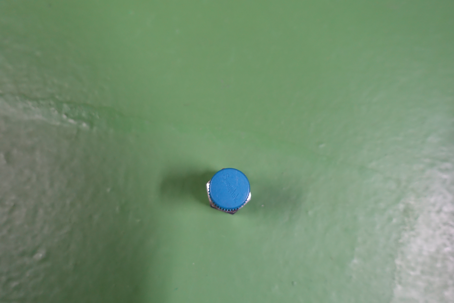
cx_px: 227
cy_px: 152
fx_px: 391
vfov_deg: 42.3
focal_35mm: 31
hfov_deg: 60.3
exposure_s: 1/40
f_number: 2.5
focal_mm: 11.22
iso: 640
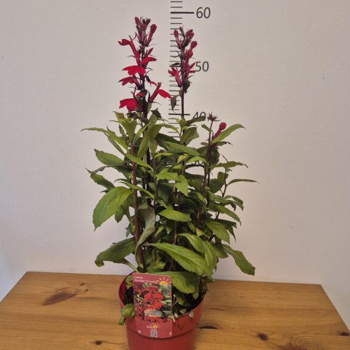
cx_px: 173
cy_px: 160
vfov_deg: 57.2
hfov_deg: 57.3
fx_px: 320
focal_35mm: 28
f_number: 1.8
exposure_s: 1/100
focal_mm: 5.4
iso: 160
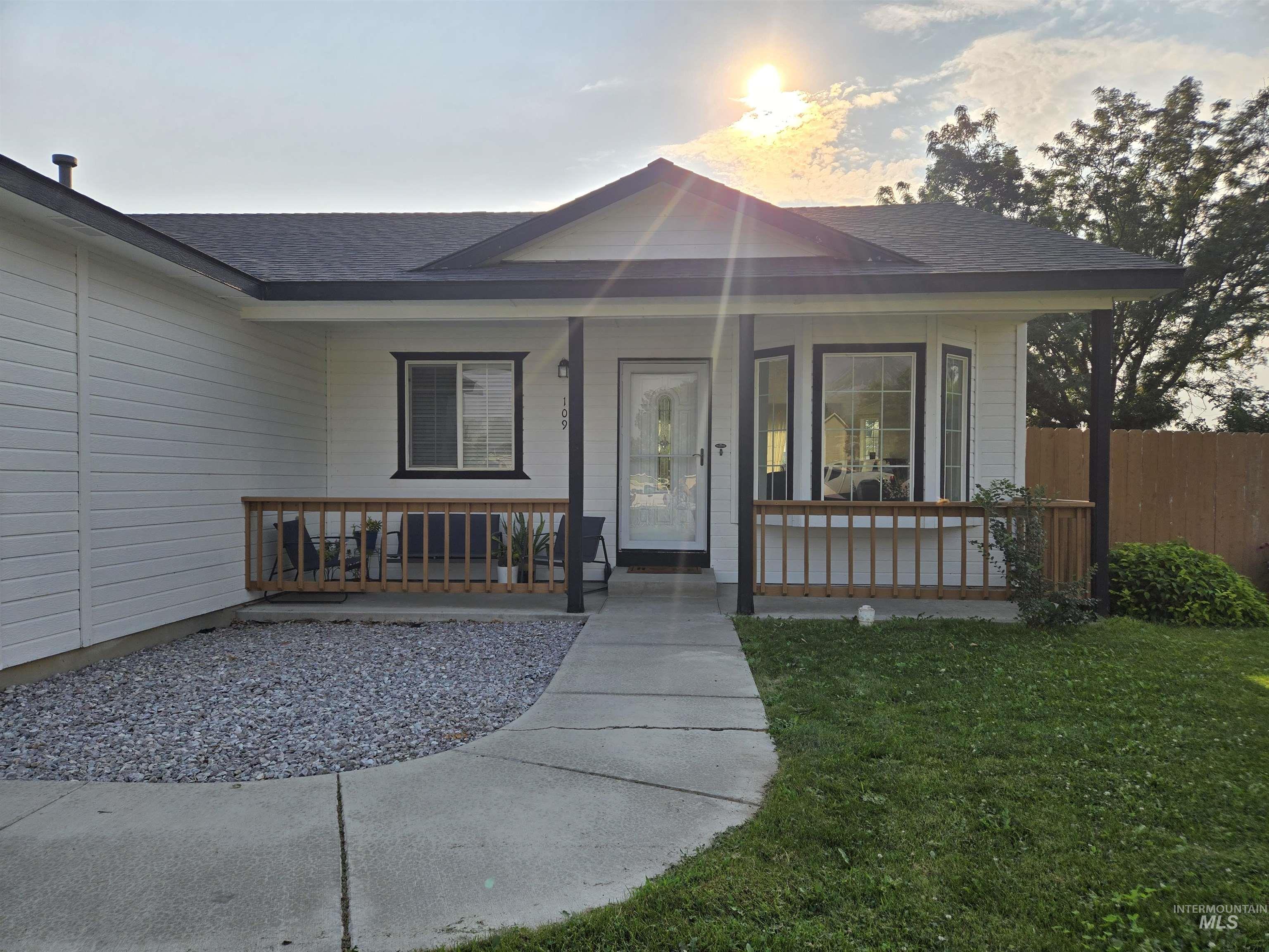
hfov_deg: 73.9
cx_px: 634
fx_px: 843
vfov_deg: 58.9
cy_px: 476
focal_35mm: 23
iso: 25
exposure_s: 1/3569
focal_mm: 5.4
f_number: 1.8
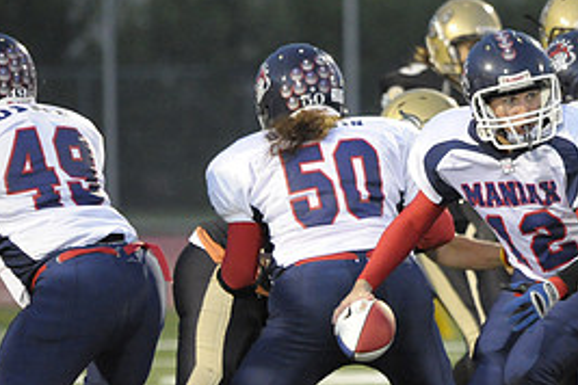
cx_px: 446
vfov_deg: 1.7
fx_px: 13261
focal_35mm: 826
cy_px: 320
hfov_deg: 2.5
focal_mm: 380
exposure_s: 1/640
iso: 12800
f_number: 6.3
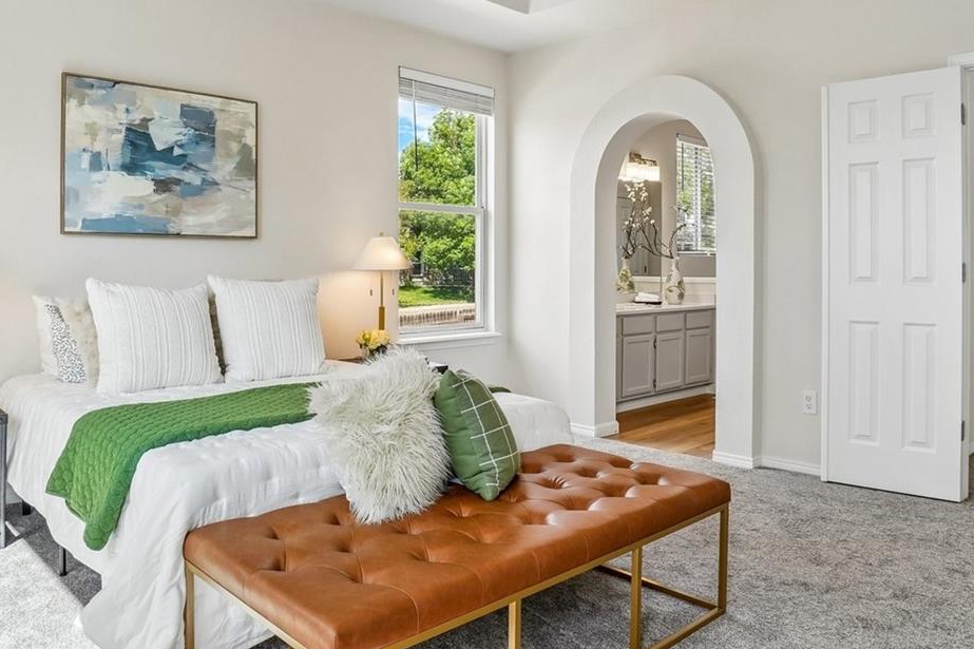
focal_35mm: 26
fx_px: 703
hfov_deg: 69.4
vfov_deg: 49.4
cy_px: 275
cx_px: 491
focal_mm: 10
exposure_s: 1/125
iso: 400
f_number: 8
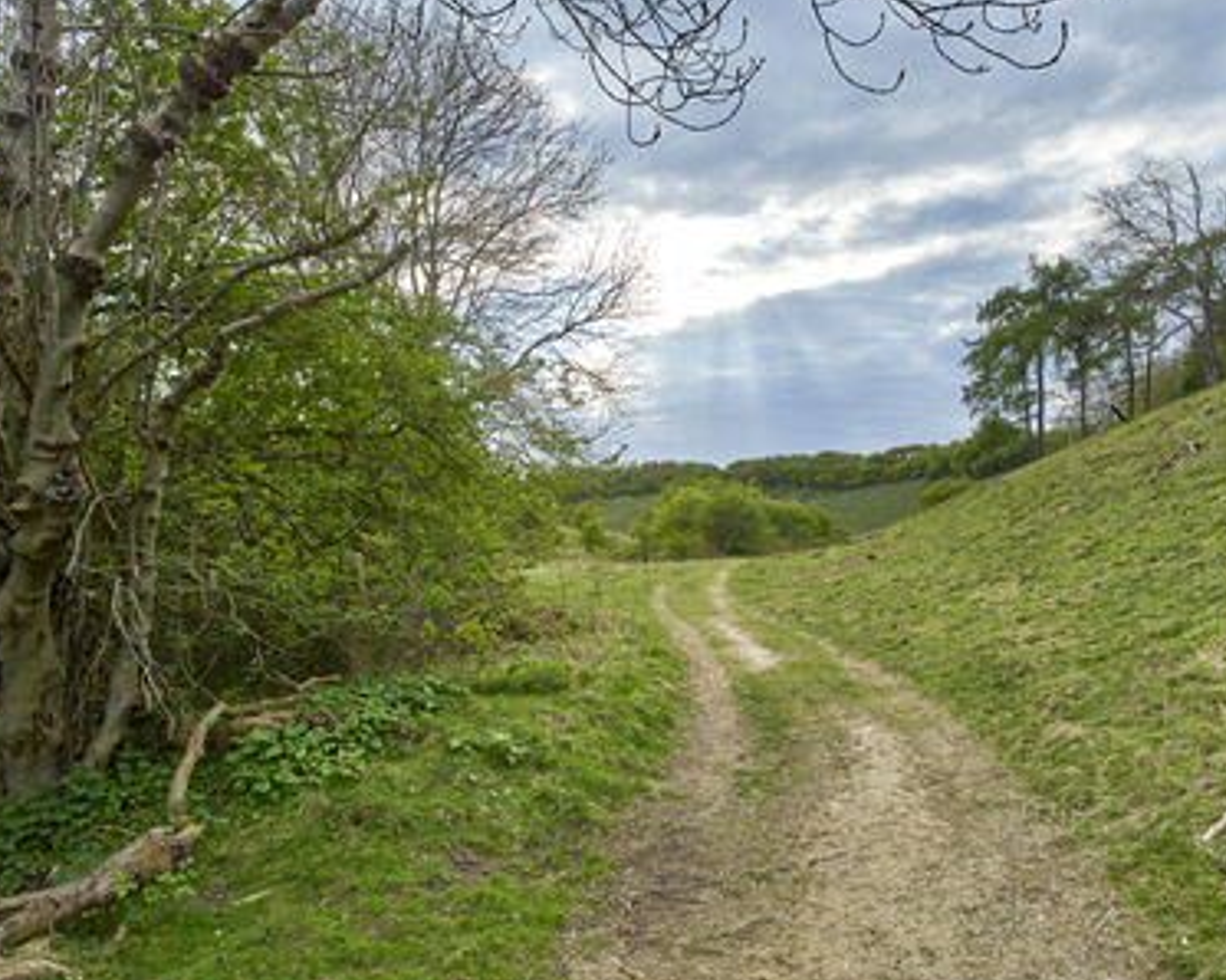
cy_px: 503
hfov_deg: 60.3
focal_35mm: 29
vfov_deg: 49.9
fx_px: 1052
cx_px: 687
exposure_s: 1/320
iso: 200
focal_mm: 24
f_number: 11
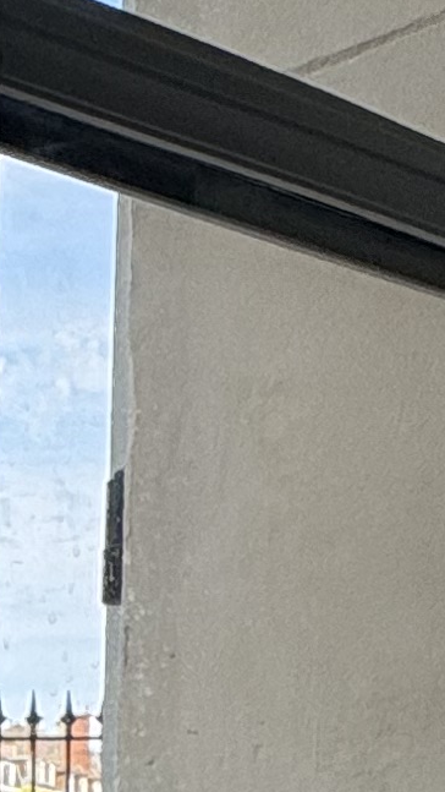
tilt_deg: -3.4
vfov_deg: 20.2
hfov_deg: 10.8
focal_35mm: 95
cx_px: -641
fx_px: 1993
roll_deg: +0.6
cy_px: 1082
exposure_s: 1/868
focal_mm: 2.22
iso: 50
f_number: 2.2
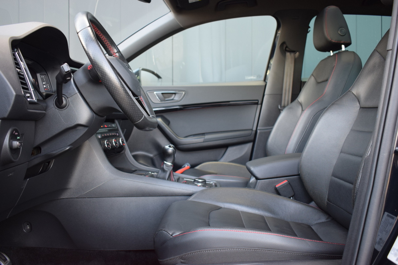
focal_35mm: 34
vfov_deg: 38.4
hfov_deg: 55.1
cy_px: 132
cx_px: 199
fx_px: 381
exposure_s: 1/60
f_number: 4
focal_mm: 23
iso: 640
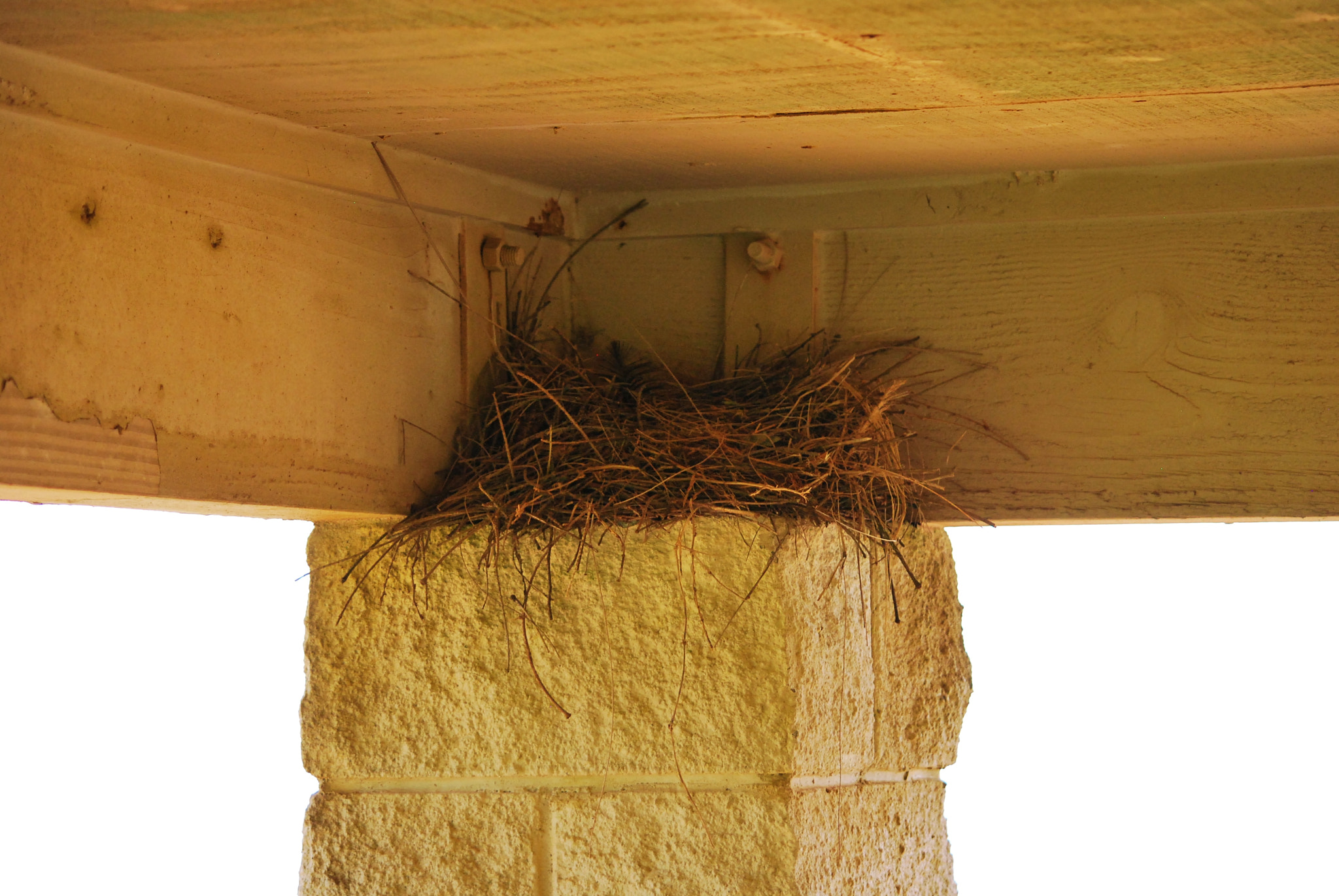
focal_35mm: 120
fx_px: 4469
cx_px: 670
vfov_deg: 11.5
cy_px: 448
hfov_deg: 17.0
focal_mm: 80
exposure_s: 1/500
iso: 720
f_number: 4.8
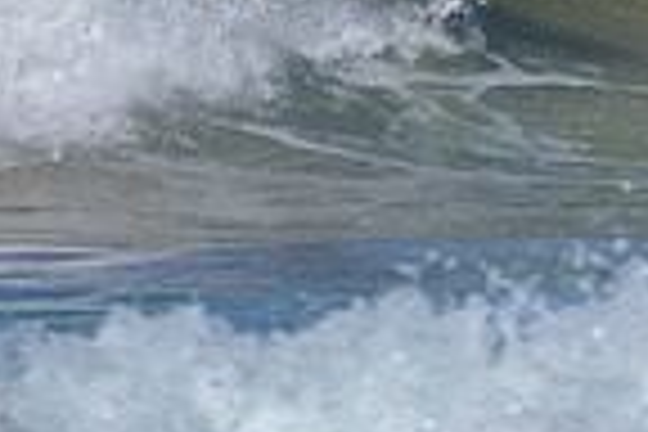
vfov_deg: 0.3
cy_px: -432
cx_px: 511
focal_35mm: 4413
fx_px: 79428
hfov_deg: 0.5
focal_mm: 800
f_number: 6.3
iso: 220
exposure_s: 1/2000
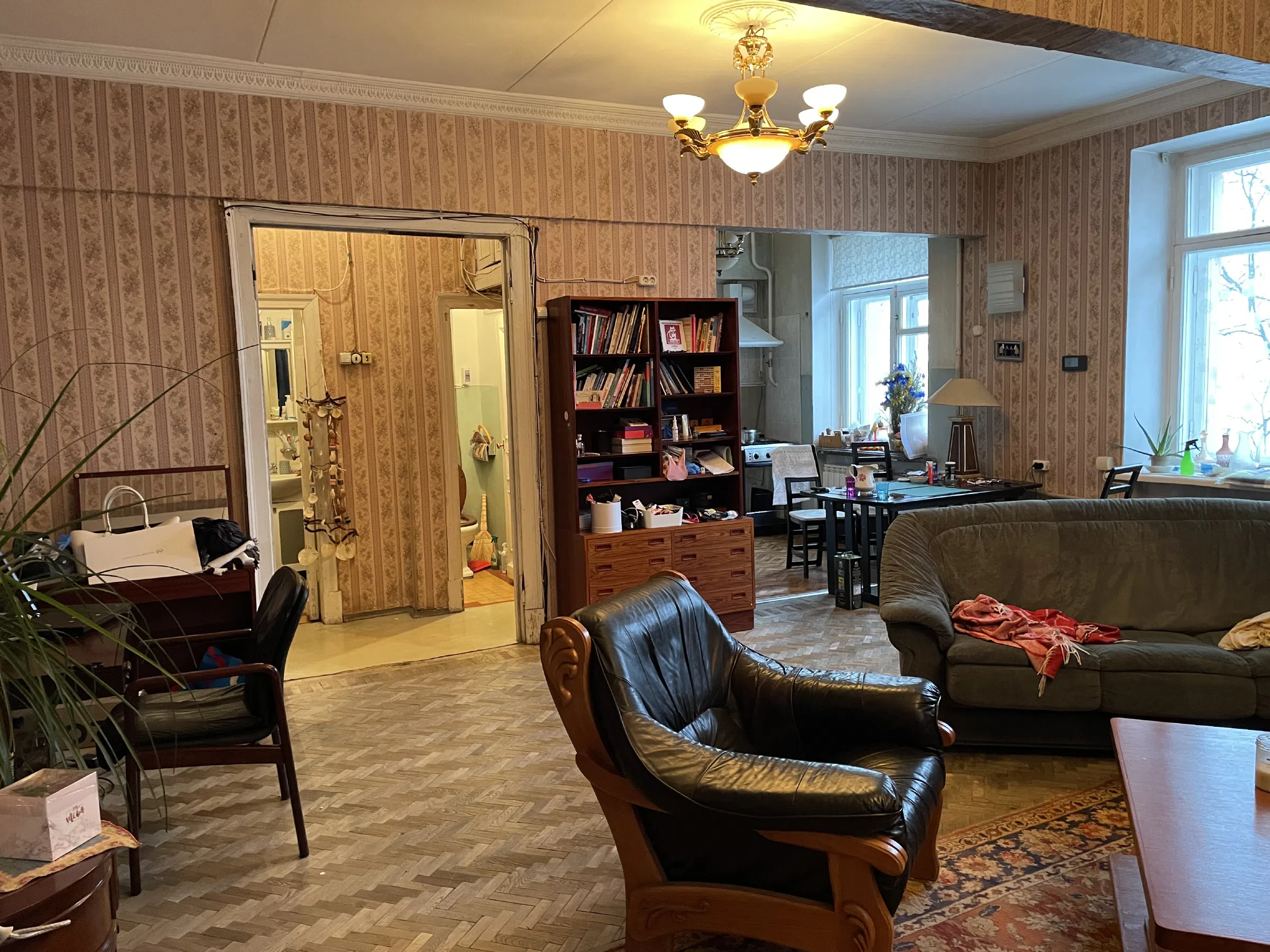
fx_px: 954
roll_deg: +3.0
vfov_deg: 53.1
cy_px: 476
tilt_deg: -6.0
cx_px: 635
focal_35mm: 26
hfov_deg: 67.3
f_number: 1.6
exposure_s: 1/33
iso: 400
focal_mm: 4.2
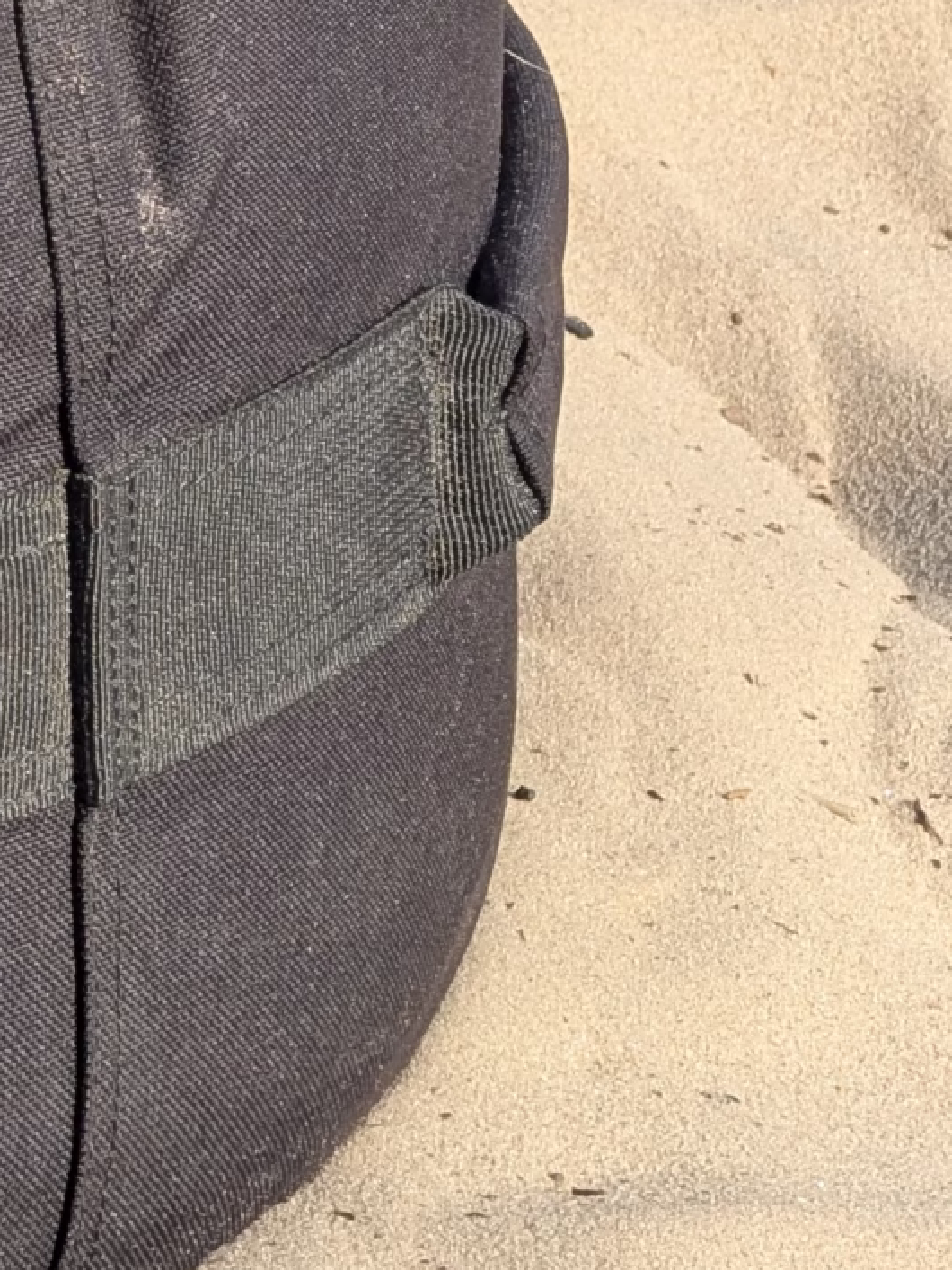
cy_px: 151
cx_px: -641
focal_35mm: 399
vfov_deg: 5.0
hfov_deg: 3.7
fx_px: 14635
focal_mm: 18
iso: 22
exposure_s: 1/261
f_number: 2.8
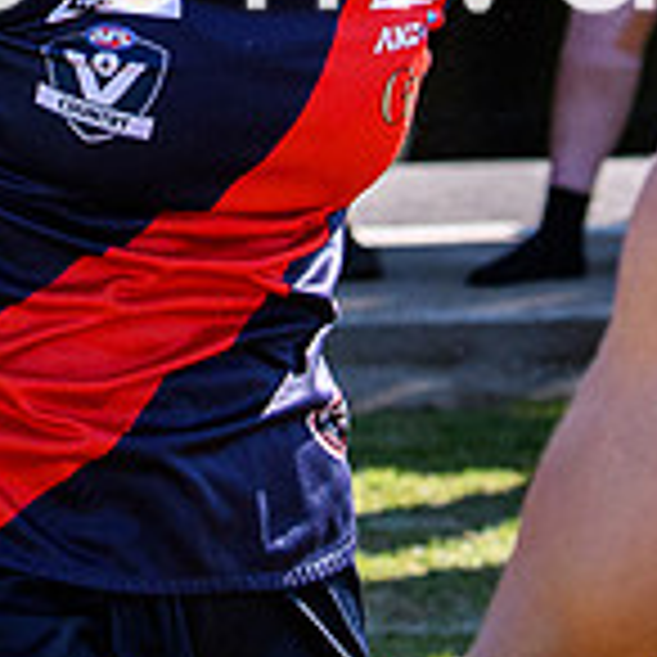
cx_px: -62
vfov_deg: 3.2
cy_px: -421
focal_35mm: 548
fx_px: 11767
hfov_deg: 3.2
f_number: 5.6
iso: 500
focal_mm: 70
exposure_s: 1/1600
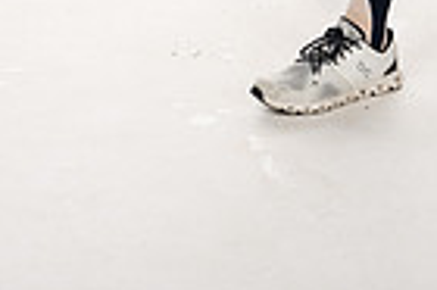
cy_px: -387
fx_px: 1952
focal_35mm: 161
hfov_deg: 12.8
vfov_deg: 7.9
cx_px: 240
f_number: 6.3
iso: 400
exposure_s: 1/250
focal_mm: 50
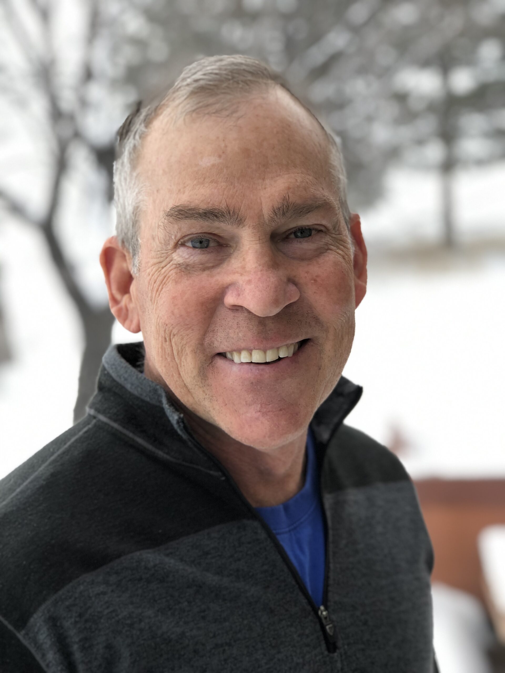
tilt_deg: -4.2
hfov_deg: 25.7
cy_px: 336
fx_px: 1109
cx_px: 252
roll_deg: +0.1
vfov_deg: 33.8
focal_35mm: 57
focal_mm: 6.6
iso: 25
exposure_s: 1/60
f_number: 2.8
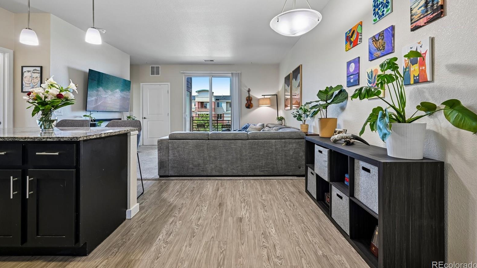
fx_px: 190
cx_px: 237
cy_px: 109
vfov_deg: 69.9
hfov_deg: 103.0
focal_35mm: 15
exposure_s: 1/13
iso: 400
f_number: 10
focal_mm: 14
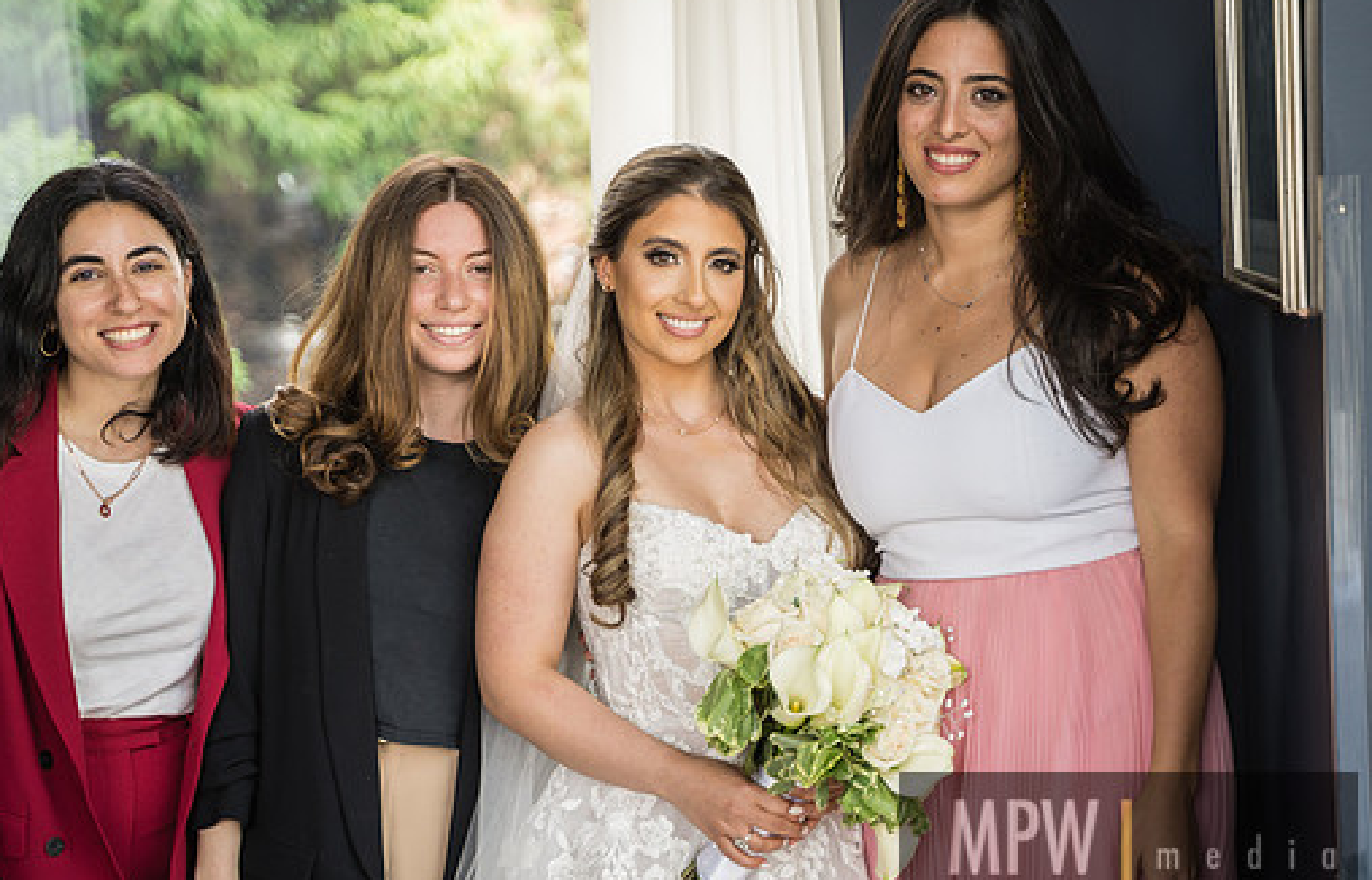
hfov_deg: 27.3
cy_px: 397
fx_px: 2826
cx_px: 637
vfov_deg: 17.7
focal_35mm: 75
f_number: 2.8
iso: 100
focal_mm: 62
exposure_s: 1/100
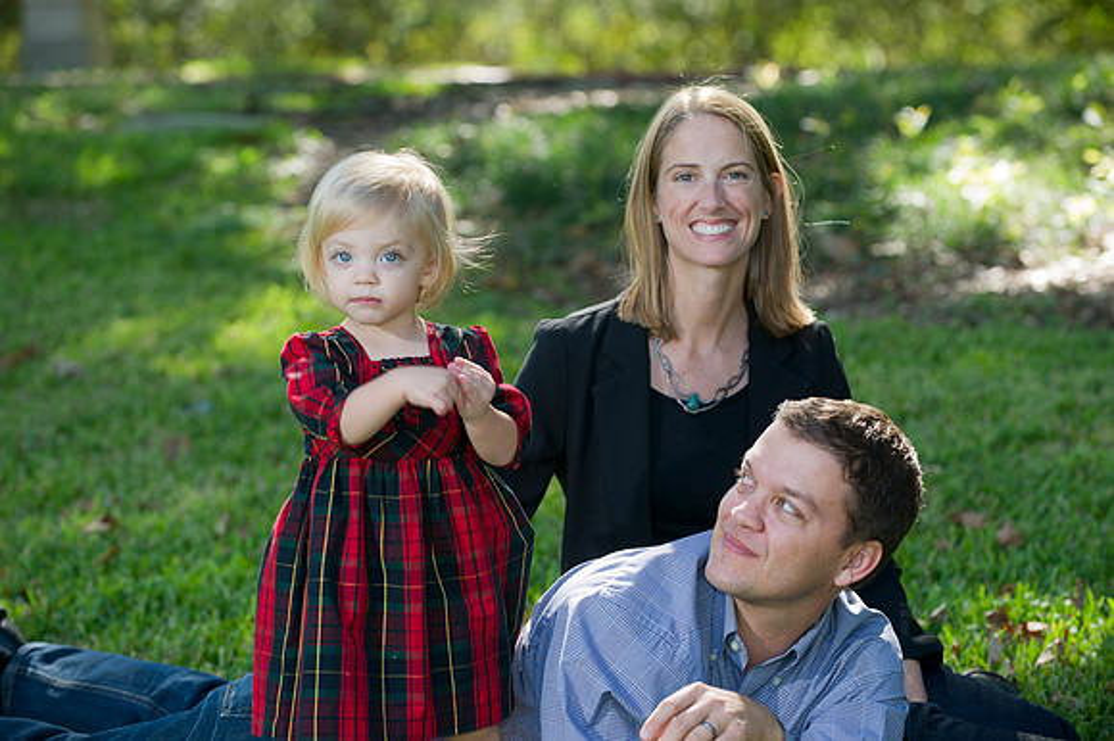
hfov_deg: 16.4
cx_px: 557
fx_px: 3866
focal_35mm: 125
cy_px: 370
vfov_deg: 11.0
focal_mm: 125
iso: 250
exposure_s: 1/160
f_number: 4
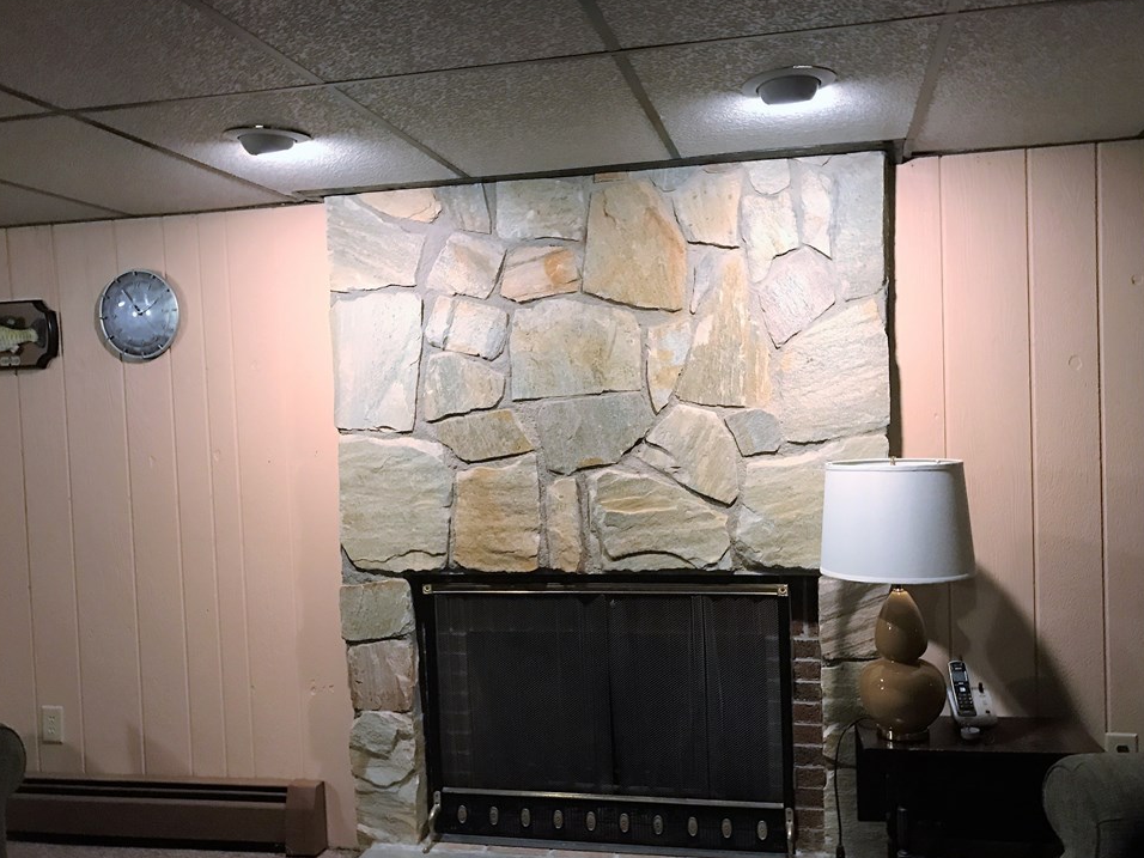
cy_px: 446
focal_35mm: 30
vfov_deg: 46.8
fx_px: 991
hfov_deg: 59.9
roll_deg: +2.7
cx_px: 602
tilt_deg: -1.3
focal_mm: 3.99
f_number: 1.8
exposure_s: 1/15
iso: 80
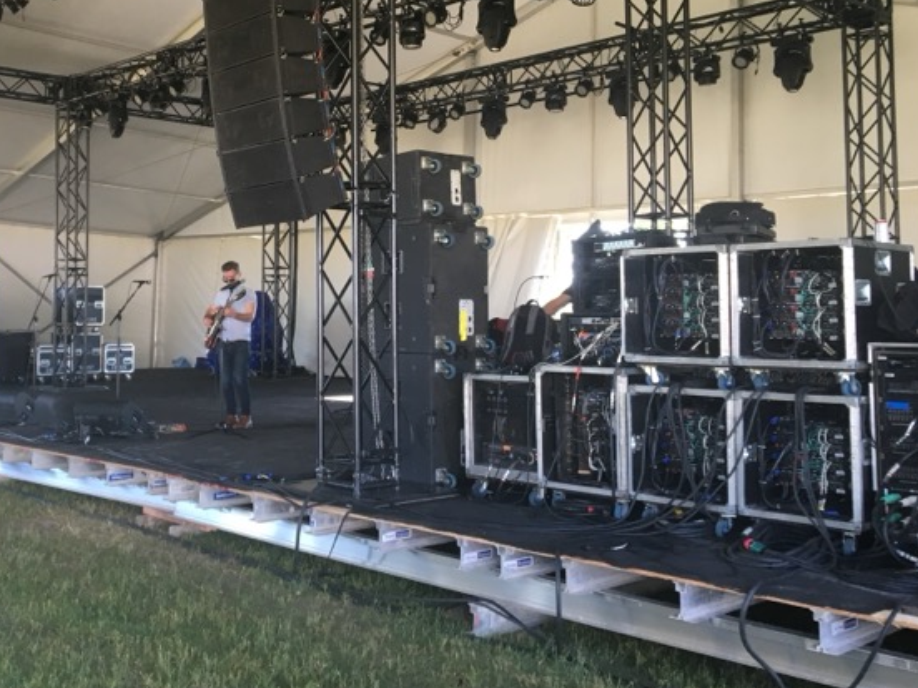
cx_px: 274
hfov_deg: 43.9
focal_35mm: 42
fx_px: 1114
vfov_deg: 34.2
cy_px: 254
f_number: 2.2
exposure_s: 1/30
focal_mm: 4.15
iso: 25
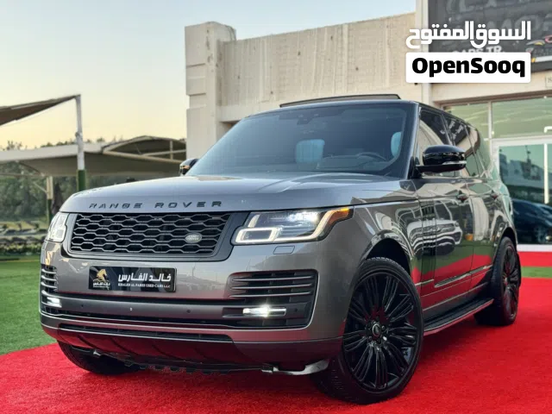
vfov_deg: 30.3
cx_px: 276
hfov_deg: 39.7
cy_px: 207
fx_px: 765
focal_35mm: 48
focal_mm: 6.76
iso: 80
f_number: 1.78
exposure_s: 1/101
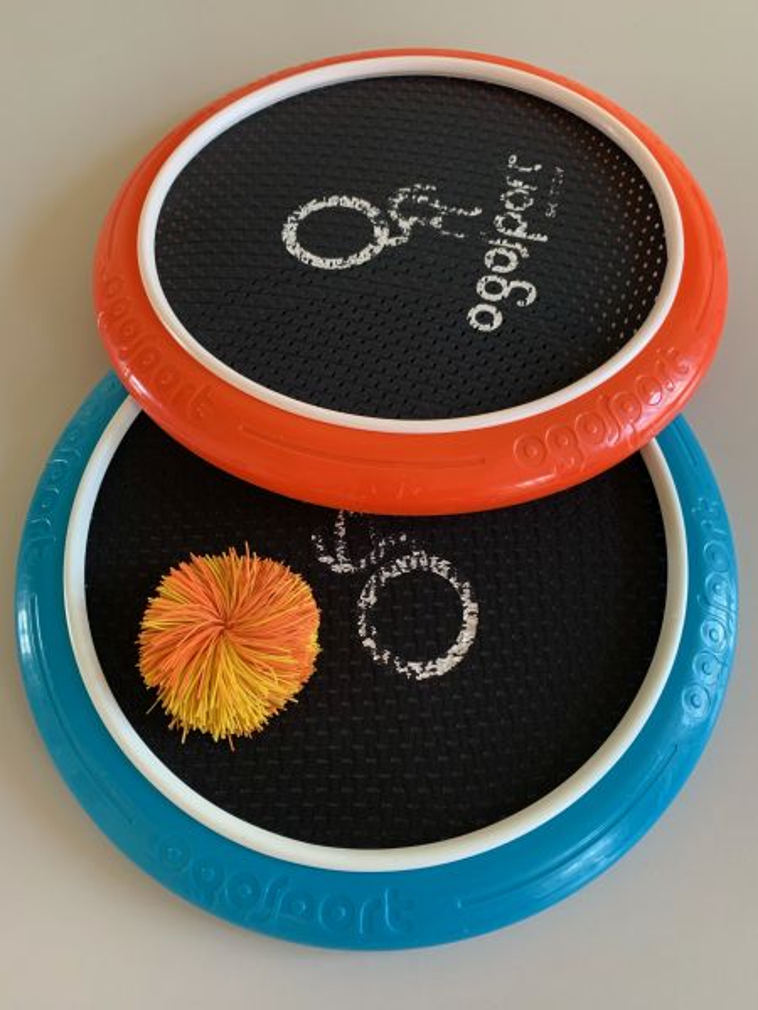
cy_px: 505
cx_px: 379
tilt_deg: -65.0
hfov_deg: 53.1
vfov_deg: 67.3
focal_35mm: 26
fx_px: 759
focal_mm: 4.25
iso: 200
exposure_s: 1/60
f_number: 1.8
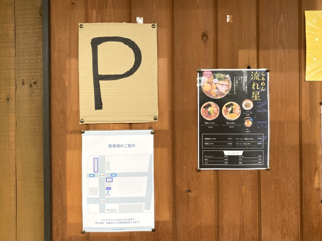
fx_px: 242
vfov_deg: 53.1
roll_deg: +0.3
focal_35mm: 26
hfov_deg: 67.3
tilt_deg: -3.6
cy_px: 120
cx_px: 161
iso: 64
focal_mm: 4.25
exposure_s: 1/121
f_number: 1.8
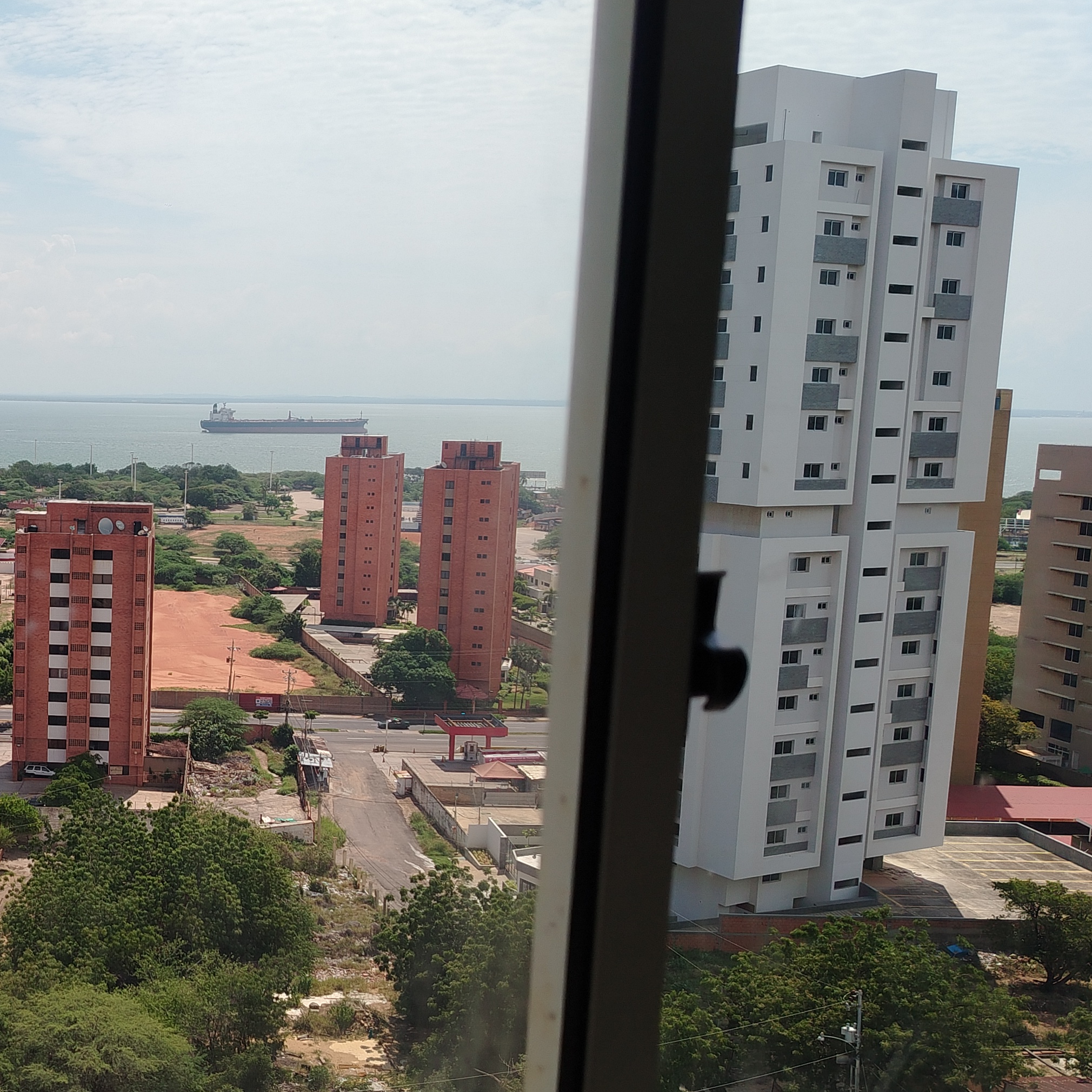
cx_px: 78
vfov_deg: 40.0
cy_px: 601
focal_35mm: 42
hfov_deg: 37.1
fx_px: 1499
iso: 100
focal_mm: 5.25
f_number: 1.75
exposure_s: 1/834
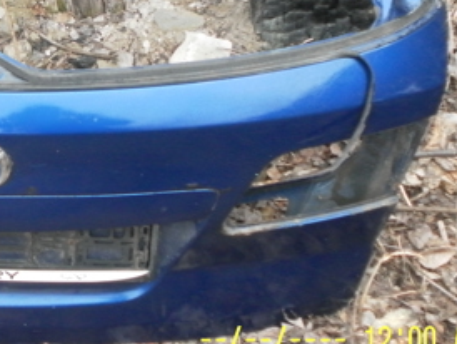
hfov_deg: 24.2
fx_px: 1017
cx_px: 2
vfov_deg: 18.8
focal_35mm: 77
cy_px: 28
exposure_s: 1/50
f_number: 3.5
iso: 200
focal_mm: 5.8
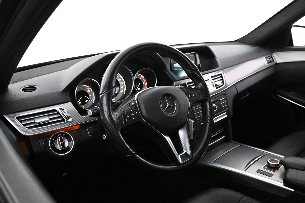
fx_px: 254
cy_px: 102
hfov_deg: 61.9
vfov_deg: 43.6
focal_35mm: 30
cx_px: 152
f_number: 3.8
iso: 4000
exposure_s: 1/50
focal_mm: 20
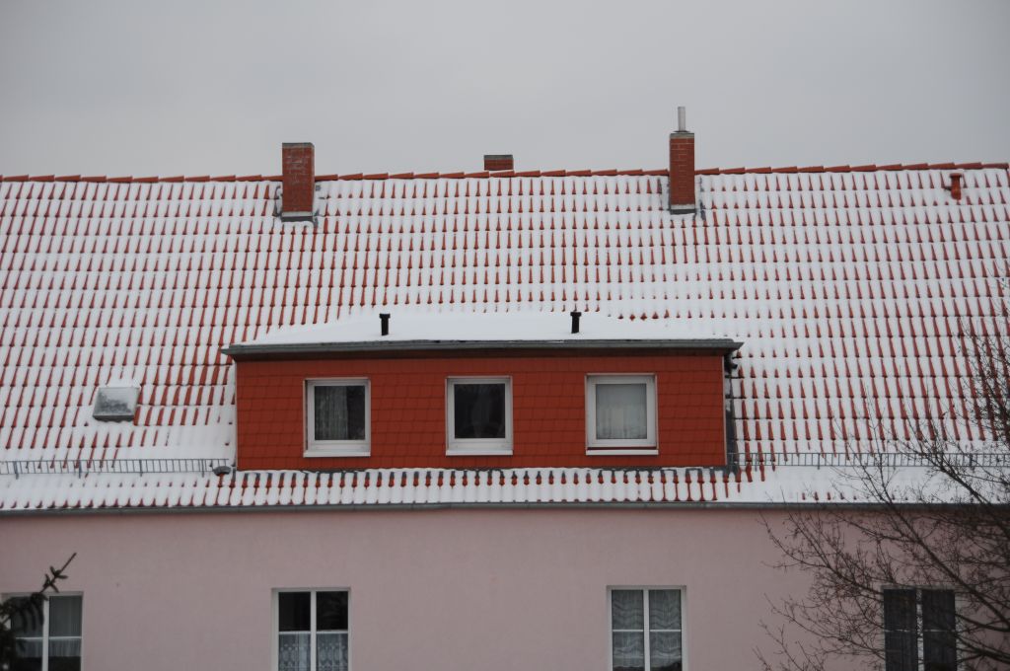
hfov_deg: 27.0
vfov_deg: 18.1
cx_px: 505
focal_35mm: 75
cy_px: 336
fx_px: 2101
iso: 200
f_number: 4
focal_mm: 50
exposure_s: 1/800
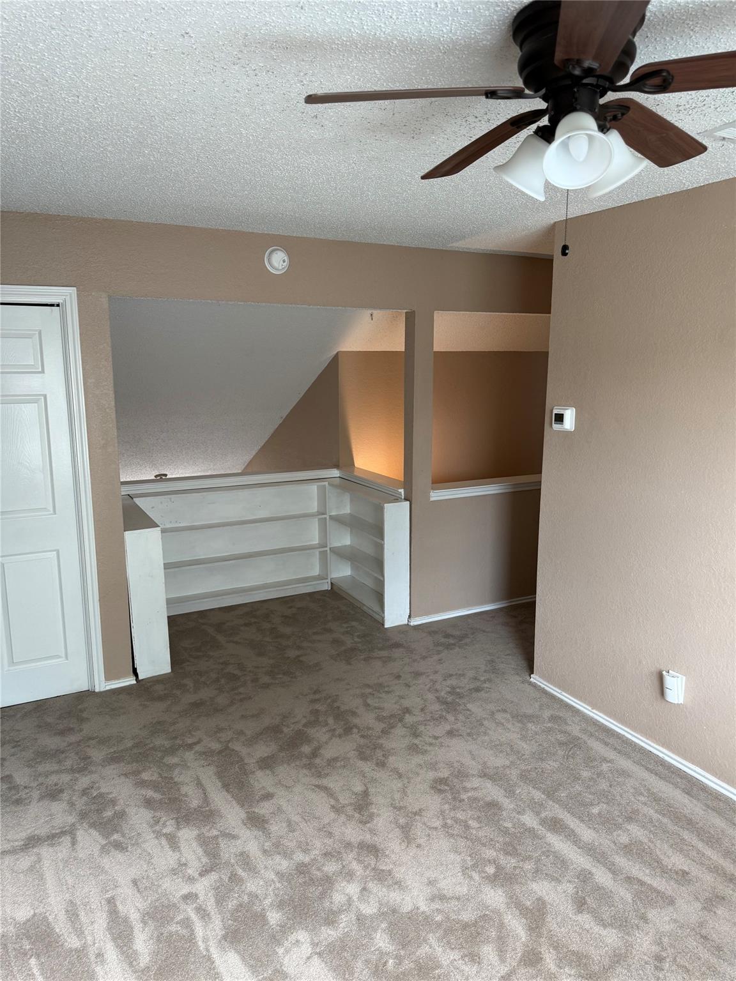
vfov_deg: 71.6
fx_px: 680
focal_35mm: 24
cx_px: 368
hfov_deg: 56.8
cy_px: 490
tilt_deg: -9.2
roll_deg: +0.6
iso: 200
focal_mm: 6.76
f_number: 1.78
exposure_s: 1/120
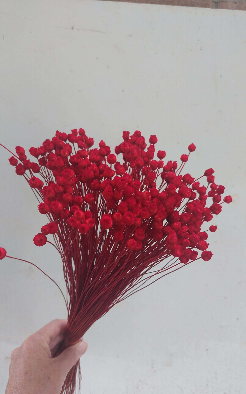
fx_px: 279
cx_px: 128
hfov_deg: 47.6
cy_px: 200
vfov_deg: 70.4
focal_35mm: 26
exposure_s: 1/25
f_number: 1.8
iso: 80
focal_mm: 5.23
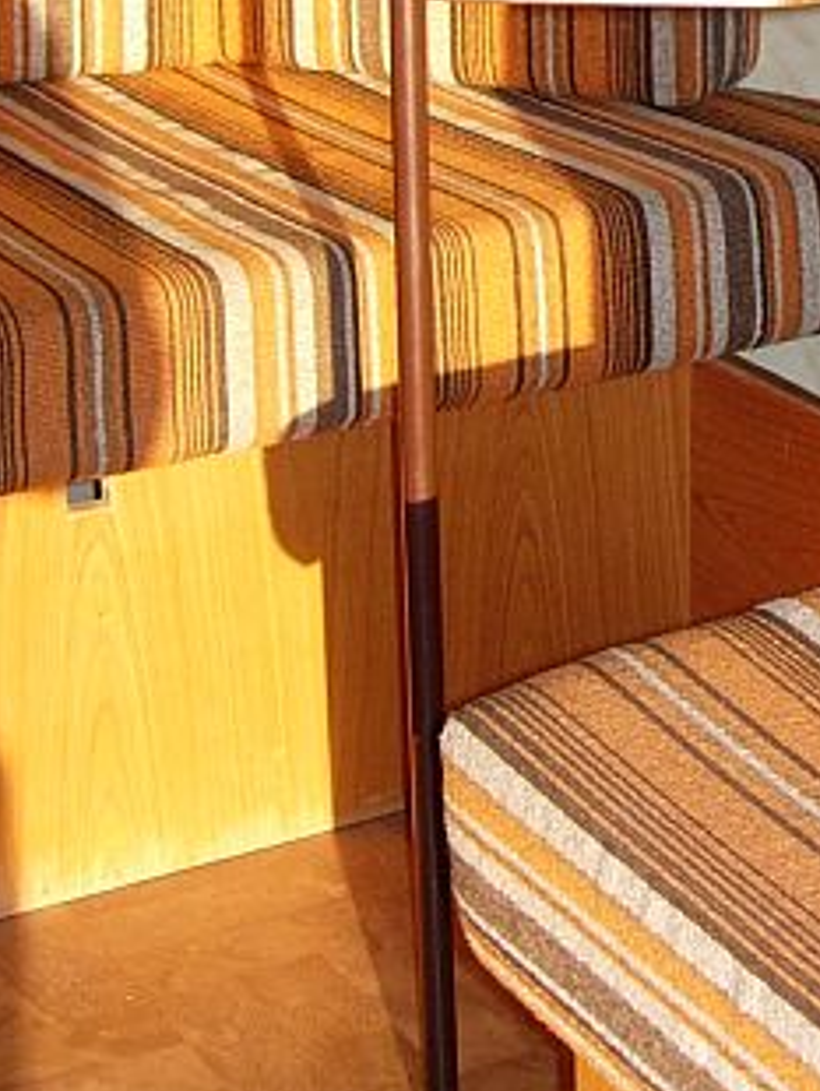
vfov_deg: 19.6
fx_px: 3091
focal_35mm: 98
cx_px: 845
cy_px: 77
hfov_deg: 14.8
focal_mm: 7.8
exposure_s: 1/322
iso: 79
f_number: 2.8
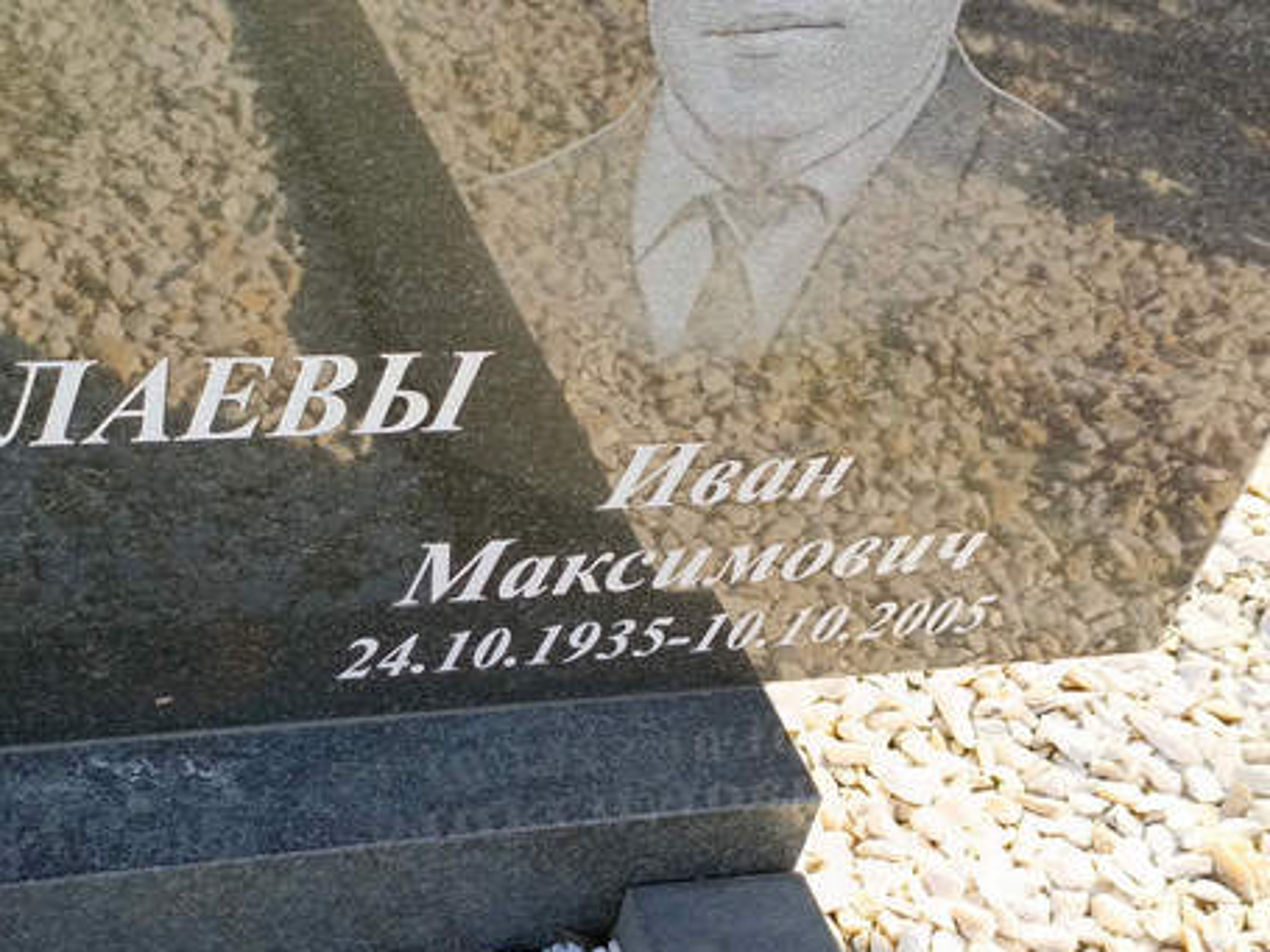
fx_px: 1614
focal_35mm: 44
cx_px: 466
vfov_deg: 32.8
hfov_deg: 42.6
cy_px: 570
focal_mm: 4.76
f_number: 1.69
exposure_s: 1/213
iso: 111
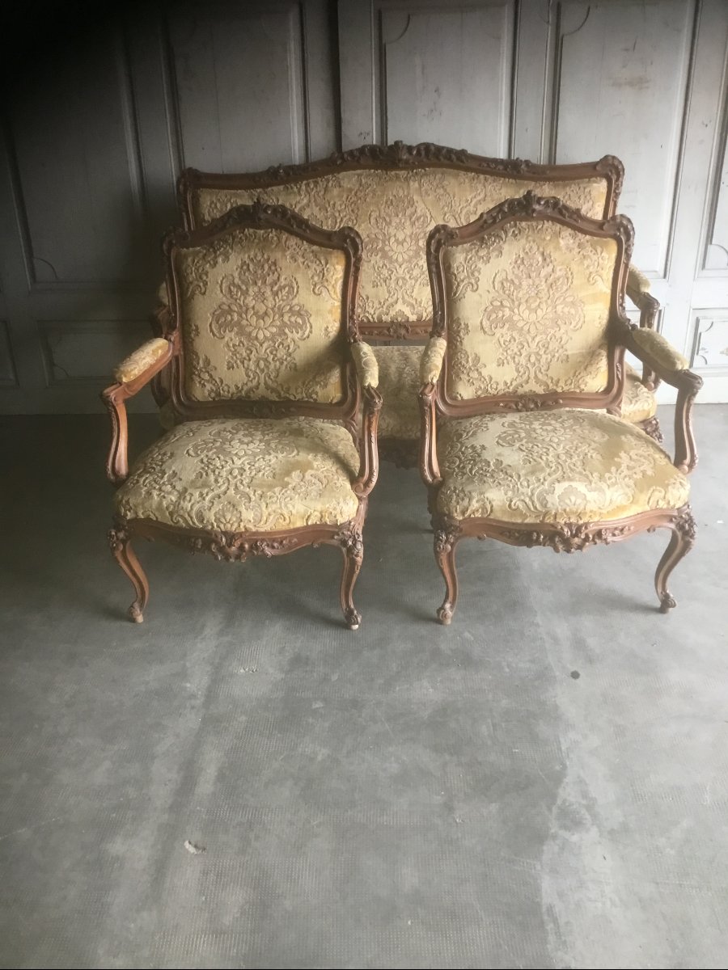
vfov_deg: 58.4
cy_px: 485
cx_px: 364
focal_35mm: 31
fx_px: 869
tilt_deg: -28.4
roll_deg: +0.7
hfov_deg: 45.4
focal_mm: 3.3
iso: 125
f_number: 2.4
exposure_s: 1/33
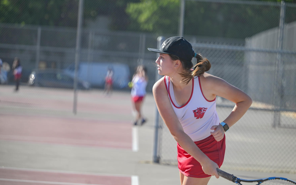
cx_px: 149
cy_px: 92
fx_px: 1041
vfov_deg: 10.2
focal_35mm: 129
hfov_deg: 16.2
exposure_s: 1/3200
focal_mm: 125
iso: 320
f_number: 2.8
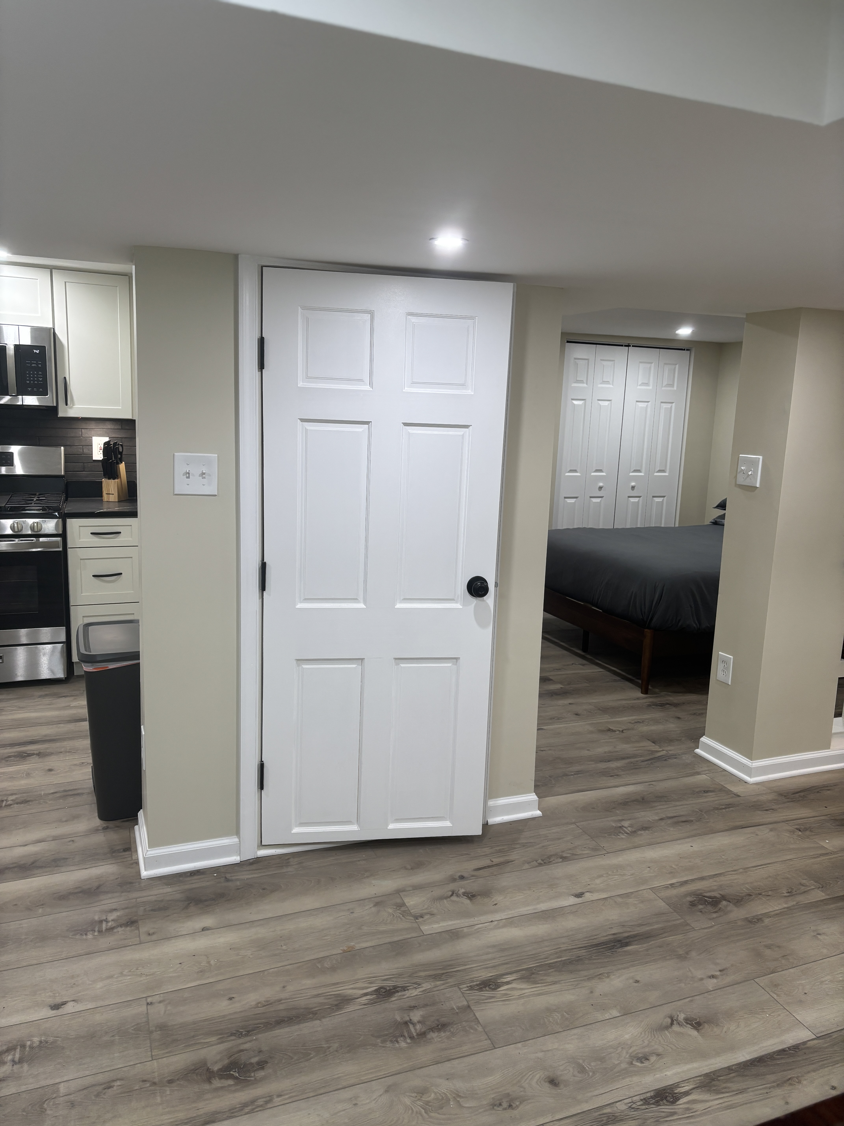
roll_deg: -2.2
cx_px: 422
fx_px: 845
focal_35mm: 26
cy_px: 563
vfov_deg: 67.3
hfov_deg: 53.1
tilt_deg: -10.0
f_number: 1.6
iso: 80
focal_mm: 5.96
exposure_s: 1/60
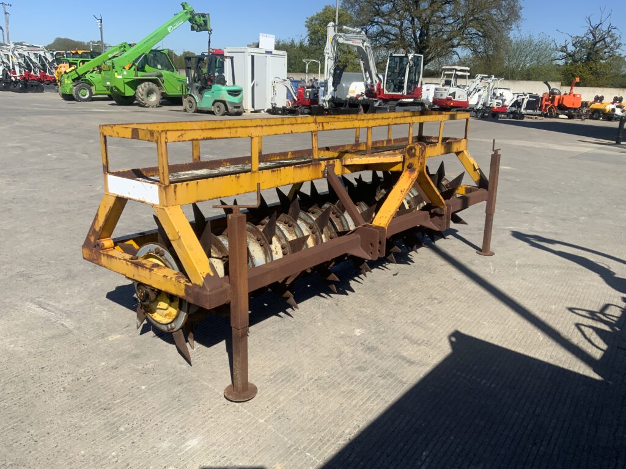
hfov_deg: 61.7
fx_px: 524
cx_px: 313
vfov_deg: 48.2
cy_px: 234
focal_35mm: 29
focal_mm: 3
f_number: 1.8
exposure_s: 1/2227
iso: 16
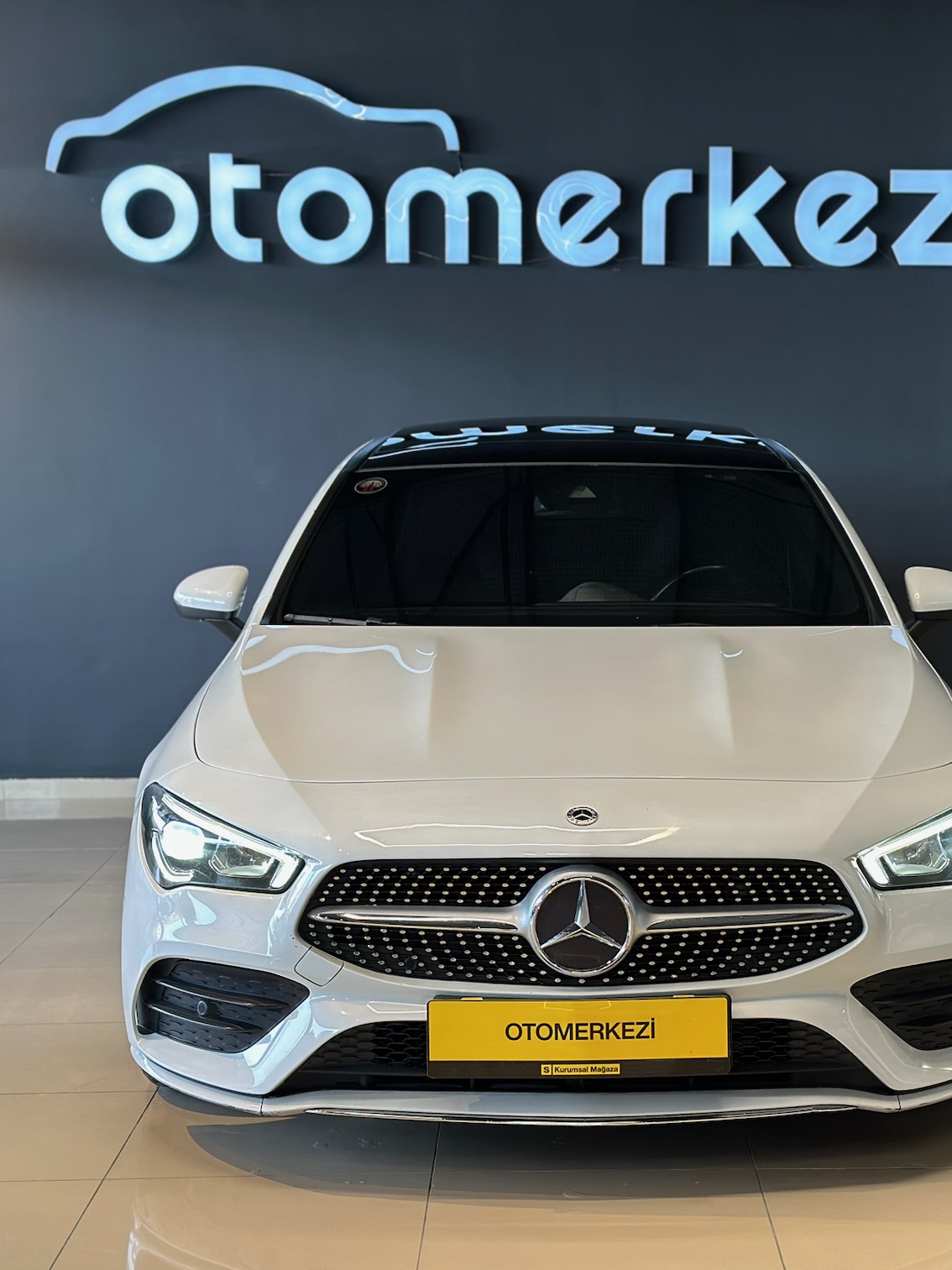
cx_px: 618
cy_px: 638
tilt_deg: -4.8
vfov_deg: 29.8
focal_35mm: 65
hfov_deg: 22.5
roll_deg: +0.5
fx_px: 2383
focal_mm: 6.86
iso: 80
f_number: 1.78
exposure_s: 1/114
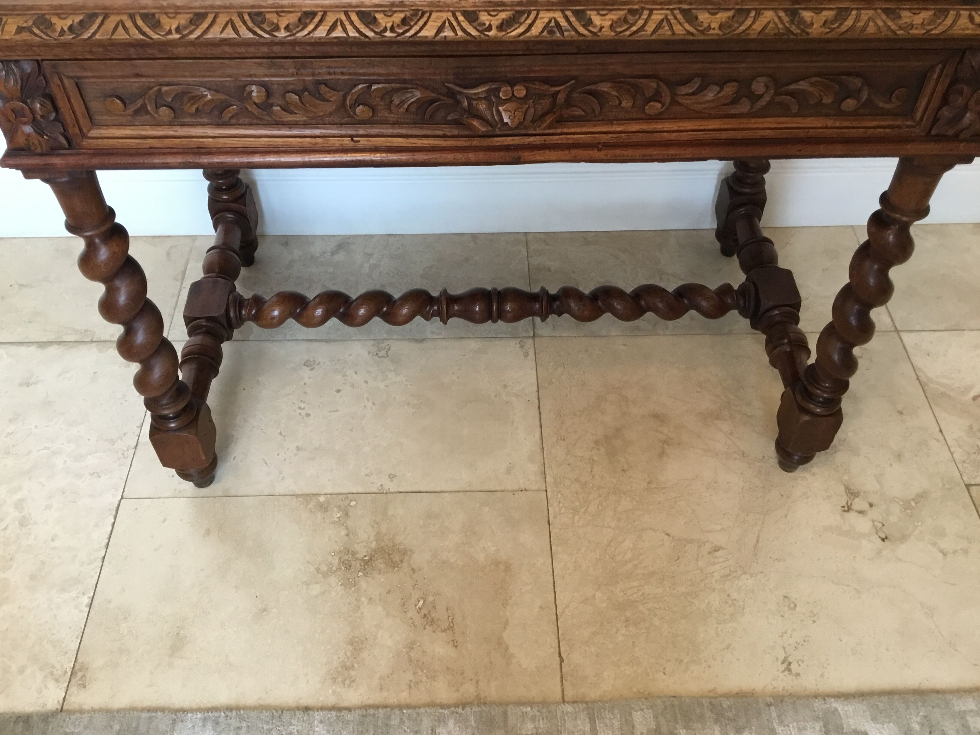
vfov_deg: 45.4
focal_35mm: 31
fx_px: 878
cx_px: 490
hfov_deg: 58.4
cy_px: 368
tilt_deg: -48.3
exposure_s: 1/33
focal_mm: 3.3
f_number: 2.4
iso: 125
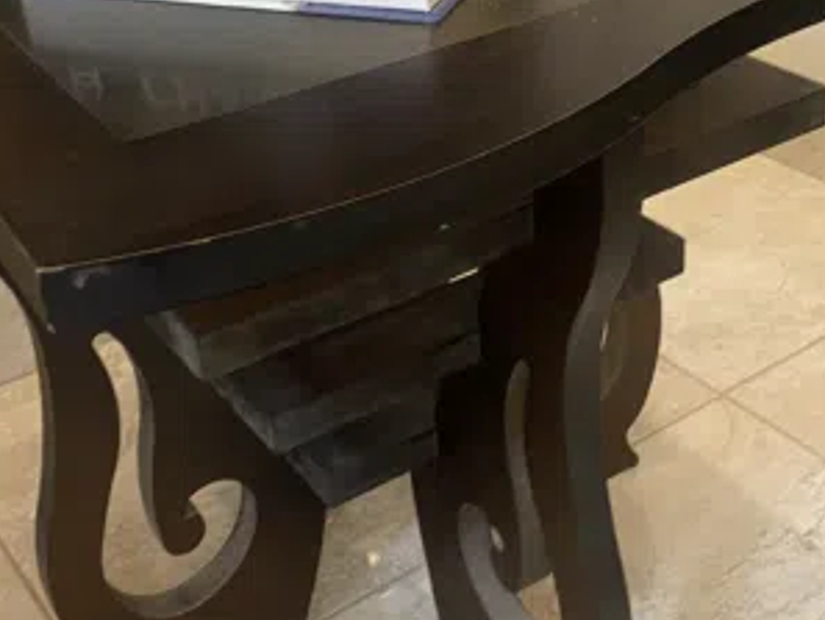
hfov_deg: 34.3
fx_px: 1335
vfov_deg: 25.8
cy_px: 145
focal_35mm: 56
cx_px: 411
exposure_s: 1/25
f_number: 1.8
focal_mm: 4.25
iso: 500
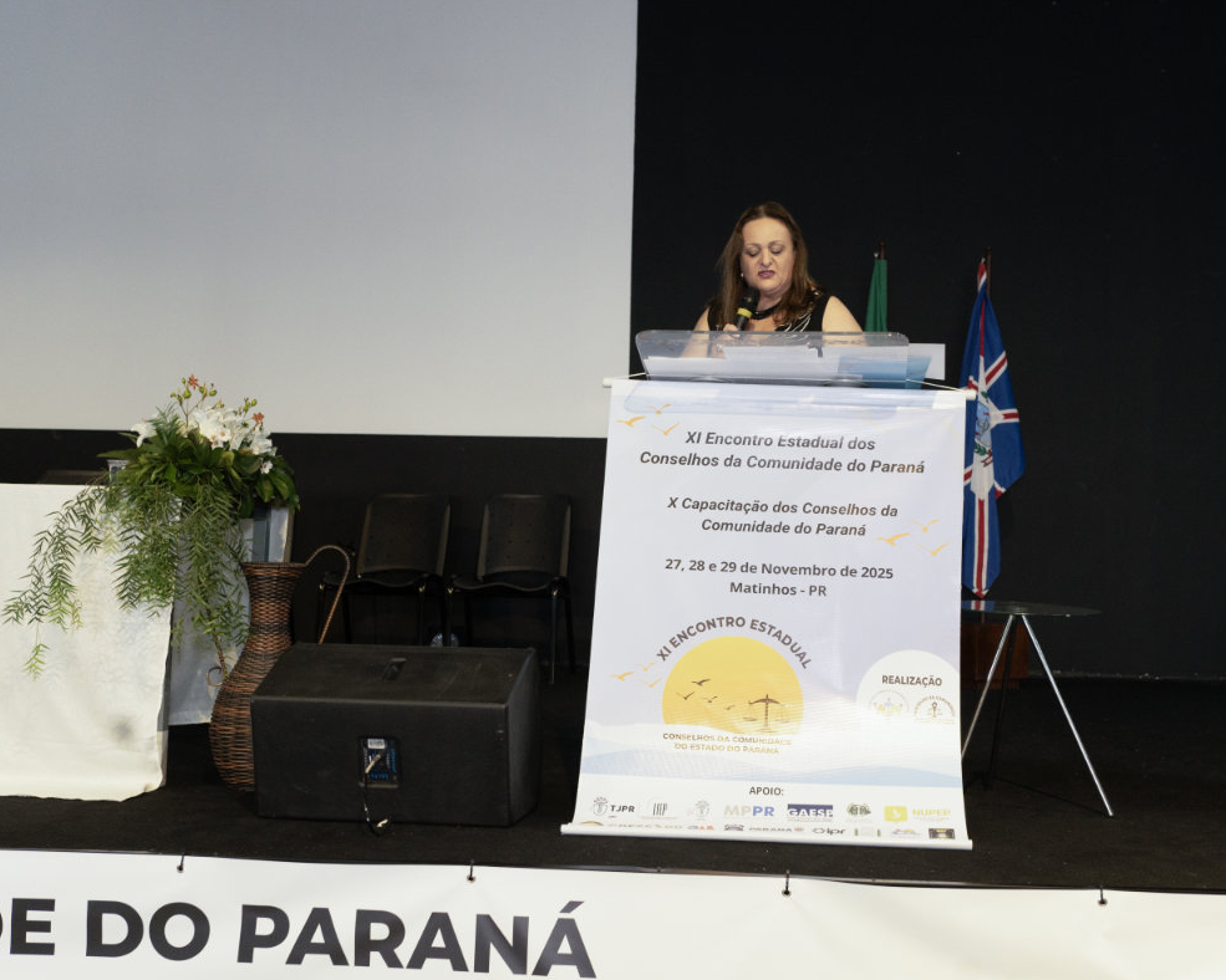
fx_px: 1451
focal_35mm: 40
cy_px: 484
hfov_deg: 45.6
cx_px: 713
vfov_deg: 37.3
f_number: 4
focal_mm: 35
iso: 3200
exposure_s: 1/100
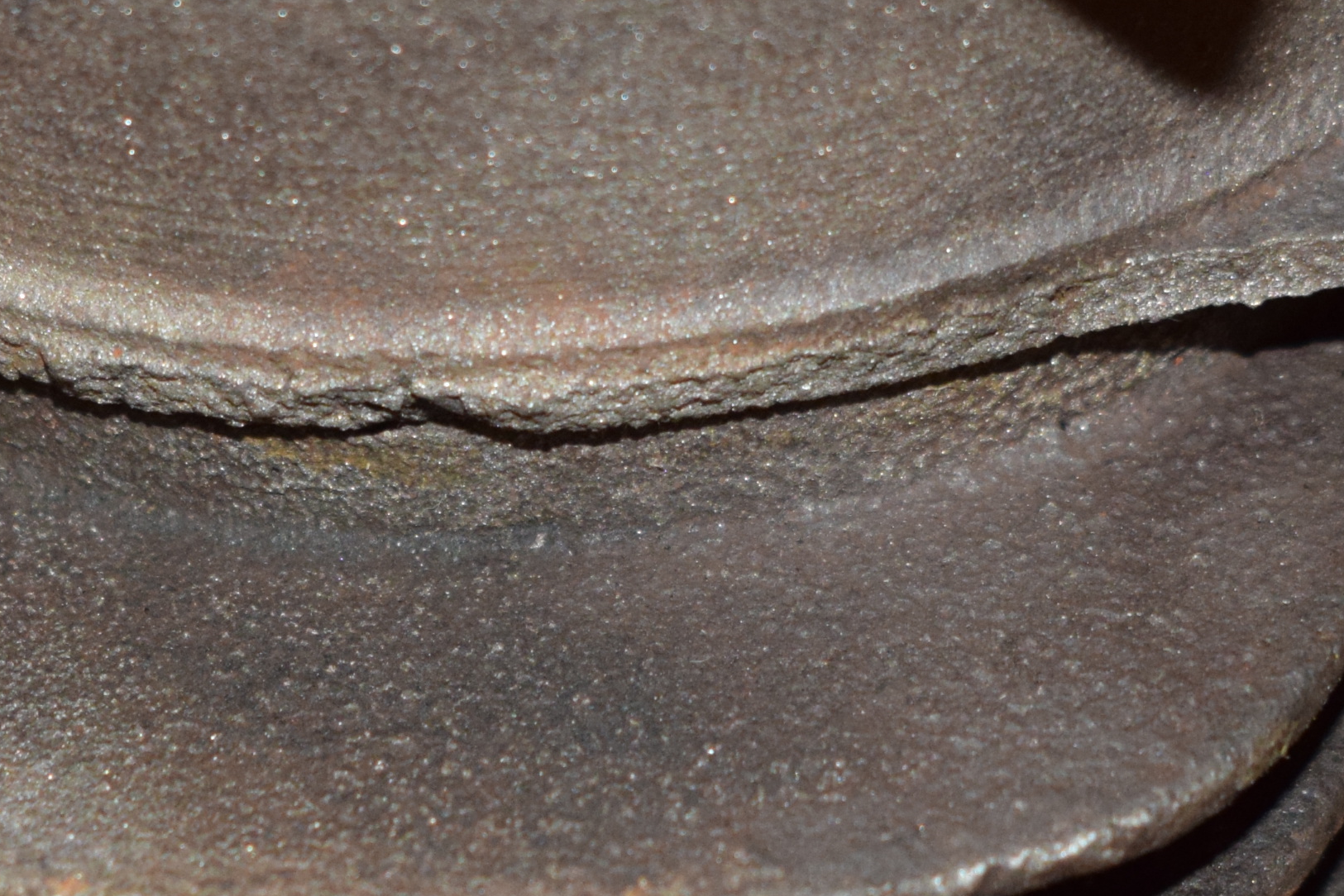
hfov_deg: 12.4
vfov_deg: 8.3
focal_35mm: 166
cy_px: 742
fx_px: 6198
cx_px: 444
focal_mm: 40
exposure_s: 1/160
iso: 1250
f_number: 5
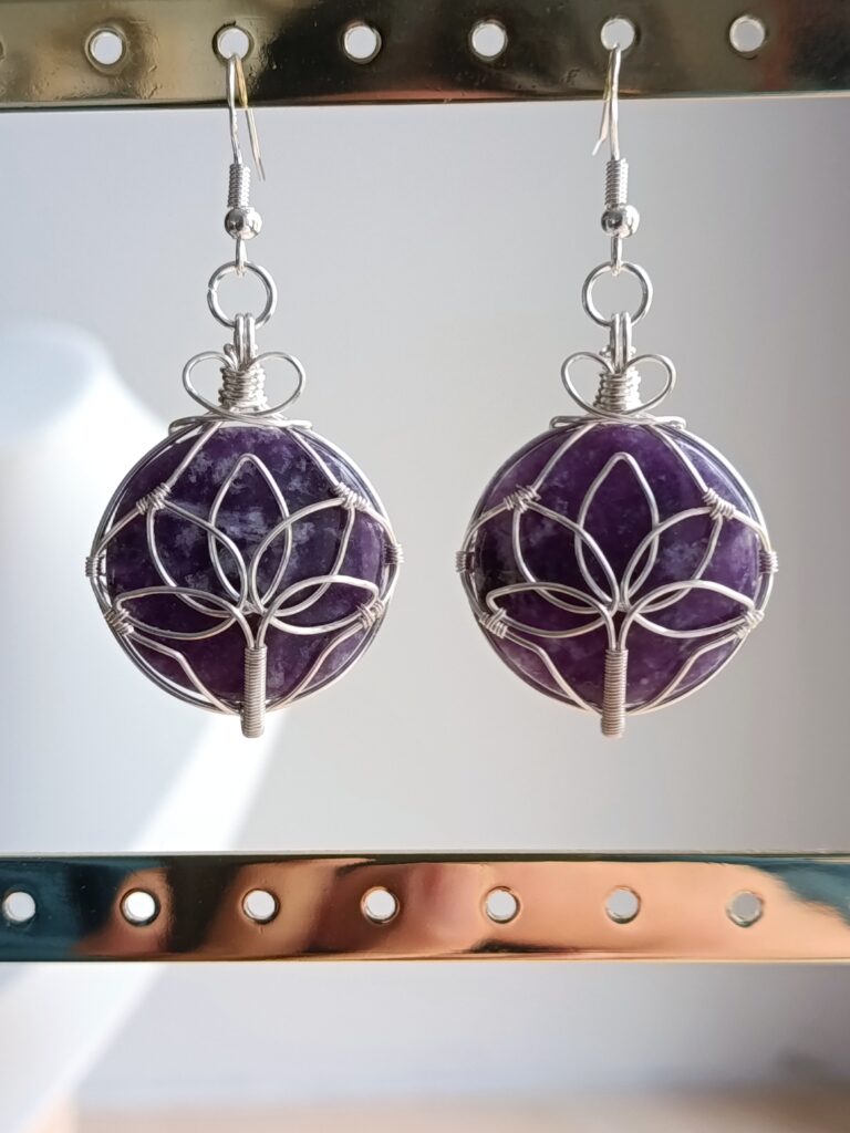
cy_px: 566
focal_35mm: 48
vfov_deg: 39.7
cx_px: 425
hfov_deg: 30.3
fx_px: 1572
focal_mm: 5.24
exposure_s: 1/50
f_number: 1.7
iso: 903
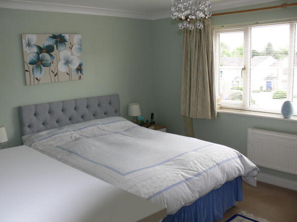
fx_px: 300
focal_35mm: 35
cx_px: 148
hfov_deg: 52.6
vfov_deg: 40.7
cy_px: 111
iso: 80
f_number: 3.2
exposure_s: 1/50
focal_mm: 7.4
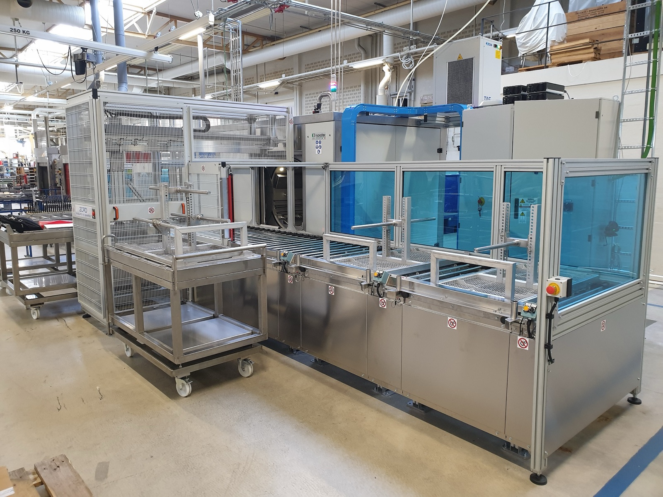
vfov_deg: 53.1
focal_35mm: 26
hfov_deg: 67.3
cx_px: 332
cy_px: 248
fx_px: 498
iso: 160
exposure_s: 1/50
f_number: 2.4
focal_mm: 4.3
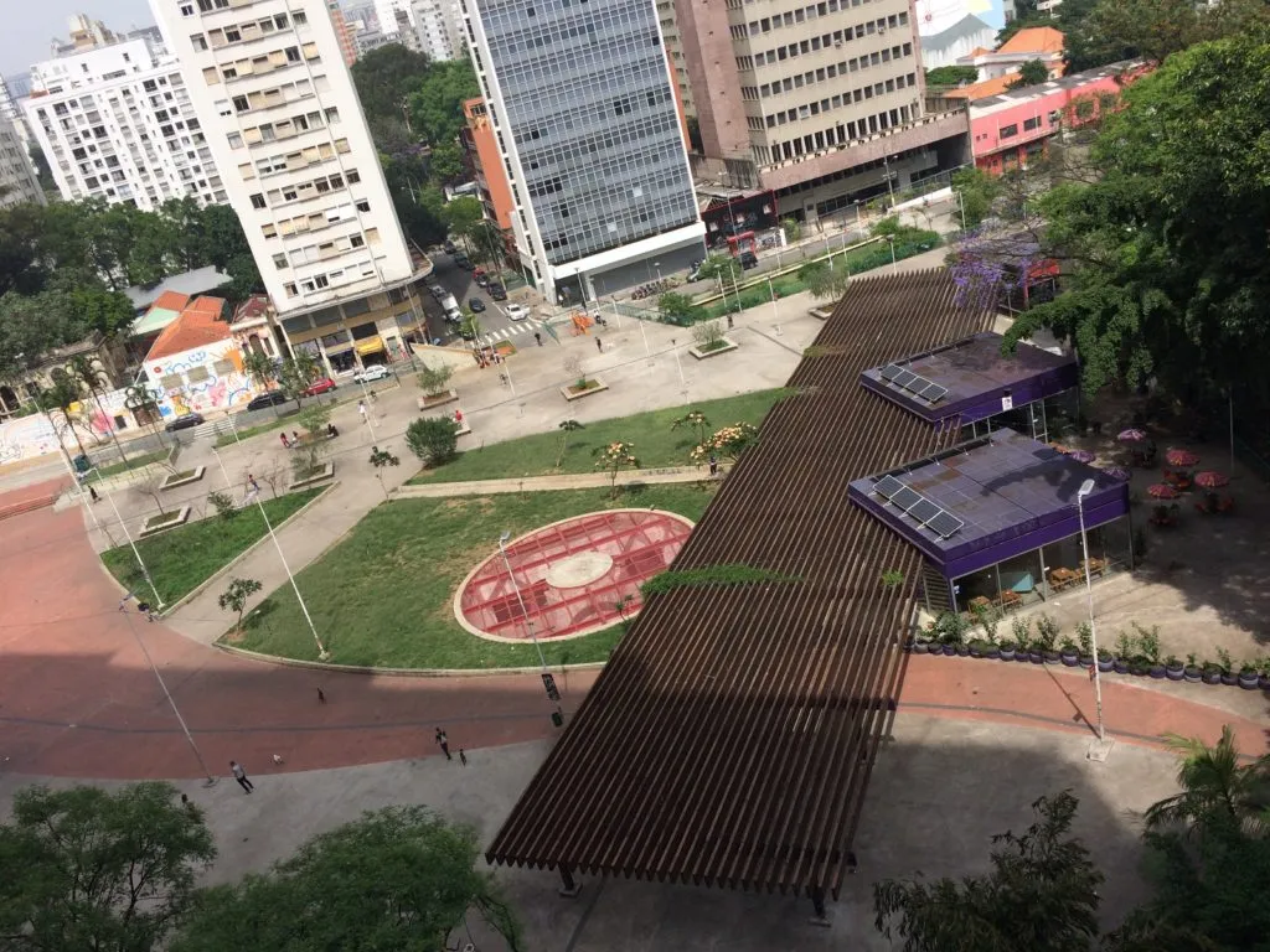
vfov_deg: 48.2
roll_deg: +16.0
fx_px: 1064
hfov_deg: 61.7
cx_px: 635
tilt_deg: -23.2
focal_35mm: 29
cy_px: 476
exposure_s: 1/2160
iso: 32
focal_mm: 4.15
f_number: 2.2
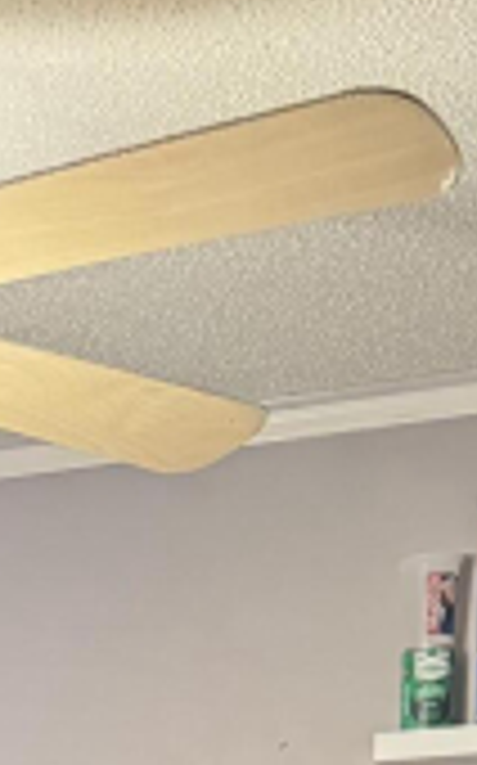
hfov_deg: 12.3
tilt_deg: -5.3
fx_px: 2083
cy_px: 1429
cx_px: -292
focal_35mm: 100
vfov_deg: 16.8
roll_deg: +0.8
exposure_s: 1/30
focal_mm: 6.76
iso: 1600
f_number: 1.78
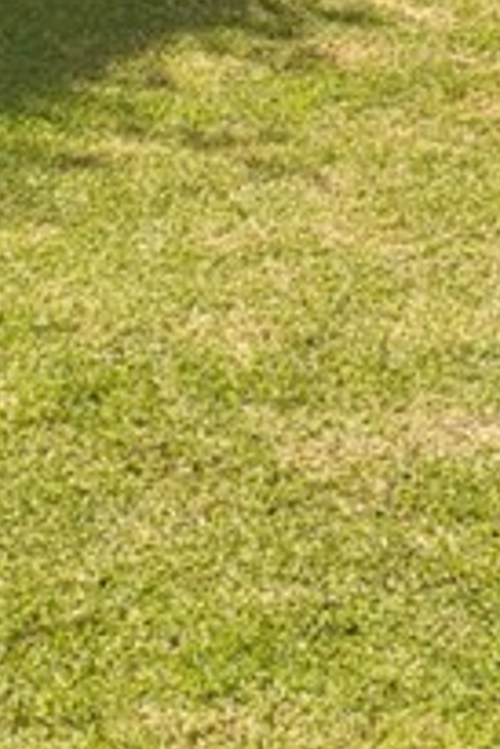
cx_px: 248
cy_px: -292
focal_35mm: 135
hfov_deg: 10.2
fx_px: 2808
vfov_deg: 14.4
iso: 50
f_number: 2.4
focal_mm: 4.3
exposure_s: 1/909
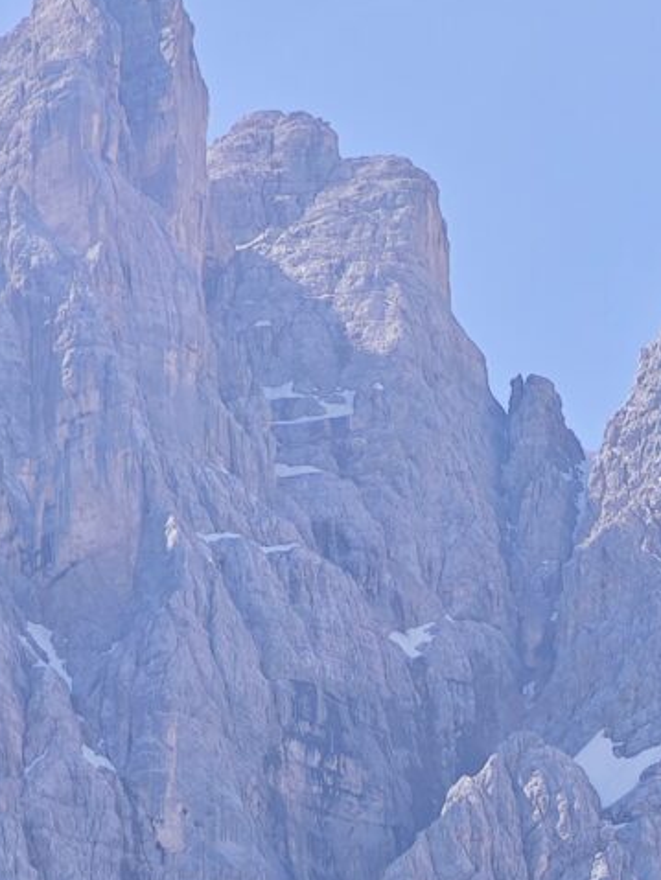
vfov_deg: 8.1
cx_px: 766
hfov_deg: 6.1
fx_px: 6130
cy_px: 1136
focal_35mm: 241
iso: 50
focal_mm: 12.28
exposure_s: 1/1800
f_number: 1.8
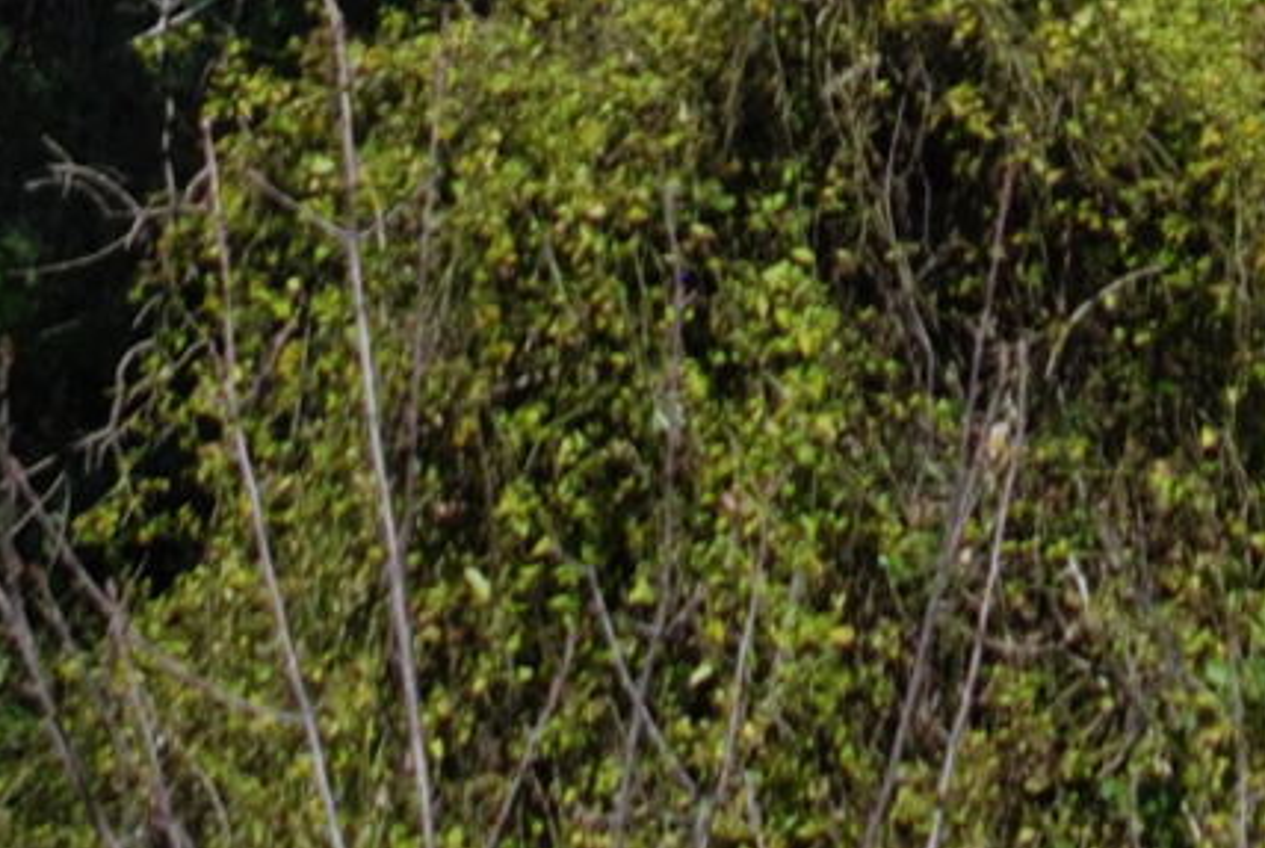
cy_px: -1442
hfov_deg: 6.0
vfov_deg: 4.0
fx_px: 12003
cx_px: 890
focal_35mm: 341
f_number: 8
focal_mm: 38
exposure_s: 1/250
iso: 100
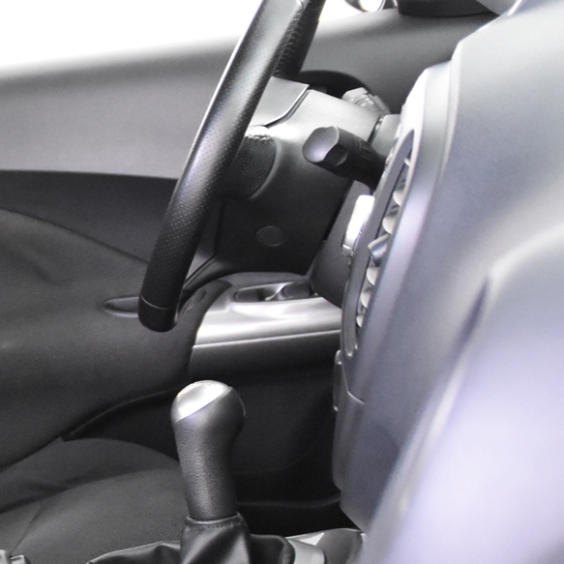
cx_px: -338
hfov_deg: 17.9
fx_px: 1548
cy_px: 519
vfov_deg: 20.2
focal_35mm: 84
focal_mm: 20
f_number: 2.8
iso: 5000
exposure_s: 1/30
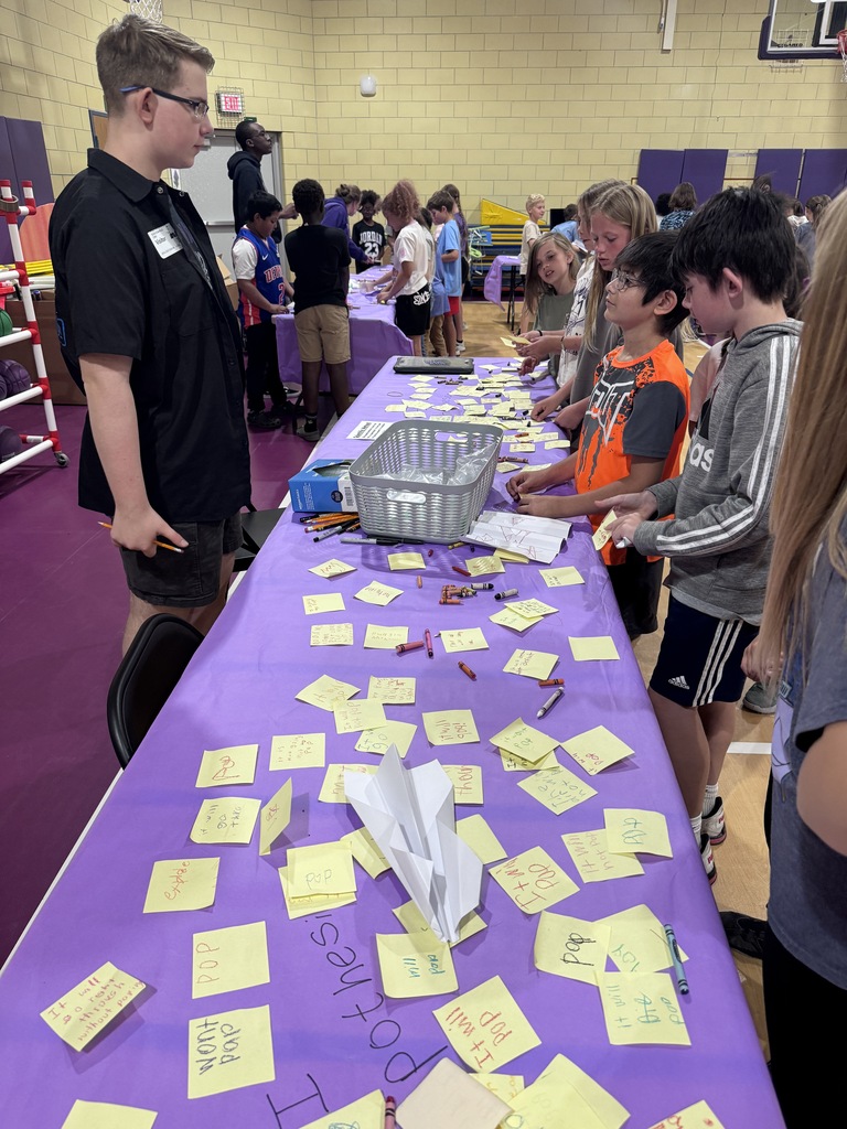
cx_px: 424
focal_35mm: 24
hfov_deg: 56.8
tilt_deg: -25.1
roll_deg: +0.3
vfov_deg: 71.6
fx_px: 783
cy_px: 564
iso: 200
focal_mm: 6.76
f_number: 1.78
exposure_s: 1/120
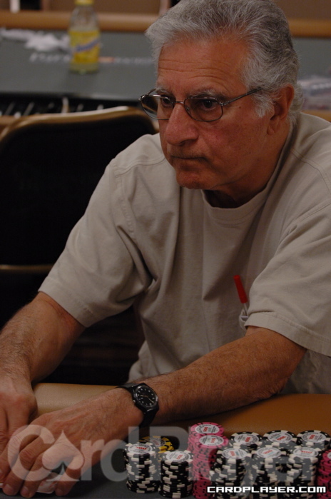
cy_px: 250
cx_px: 166
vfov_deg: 19.5
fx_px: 1452
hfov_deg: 13.0
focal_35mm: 105
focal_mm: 70
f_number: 4
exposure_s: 1/80
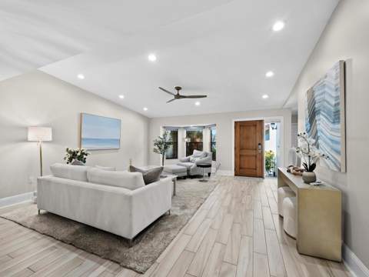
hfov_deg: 102.1
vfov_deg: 85.7
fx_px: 149
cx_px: 184
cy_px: 138
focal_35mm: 14
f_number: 7.1
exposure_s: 1/5
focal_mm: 7
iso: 400
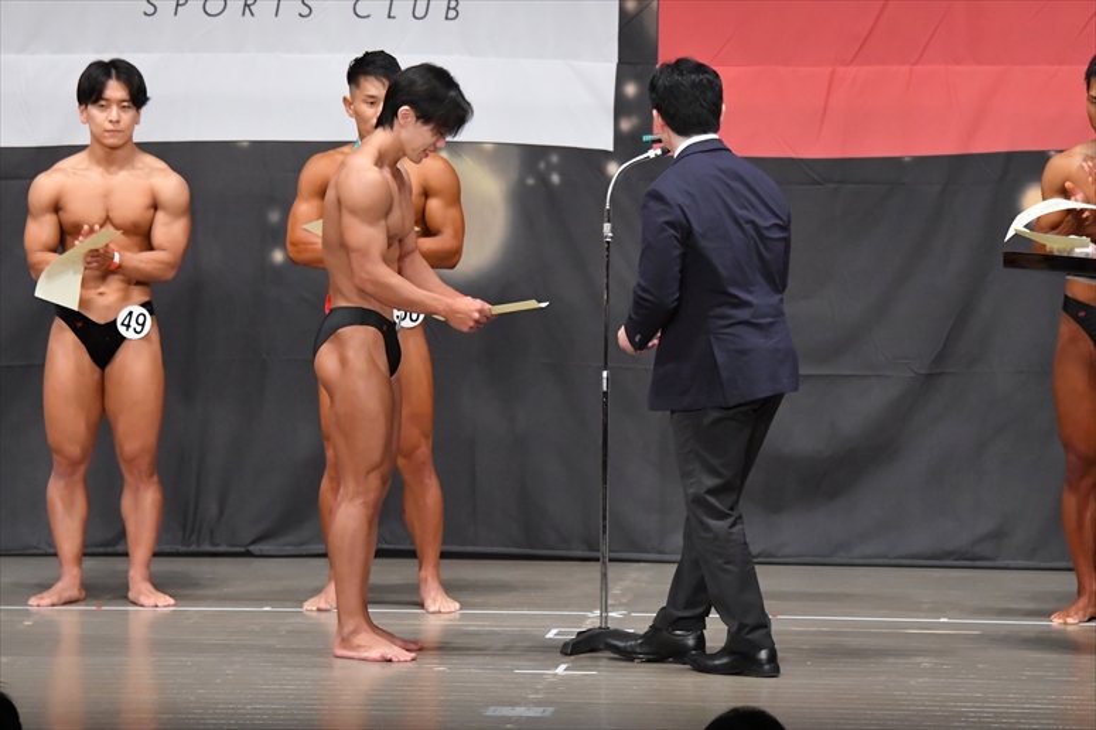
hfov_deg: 10.2
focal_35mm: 202
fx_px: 6147
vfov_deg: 6.8
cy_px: 365
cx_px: 548
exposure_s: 1/400
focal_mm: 135
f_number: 5.6
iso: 6400
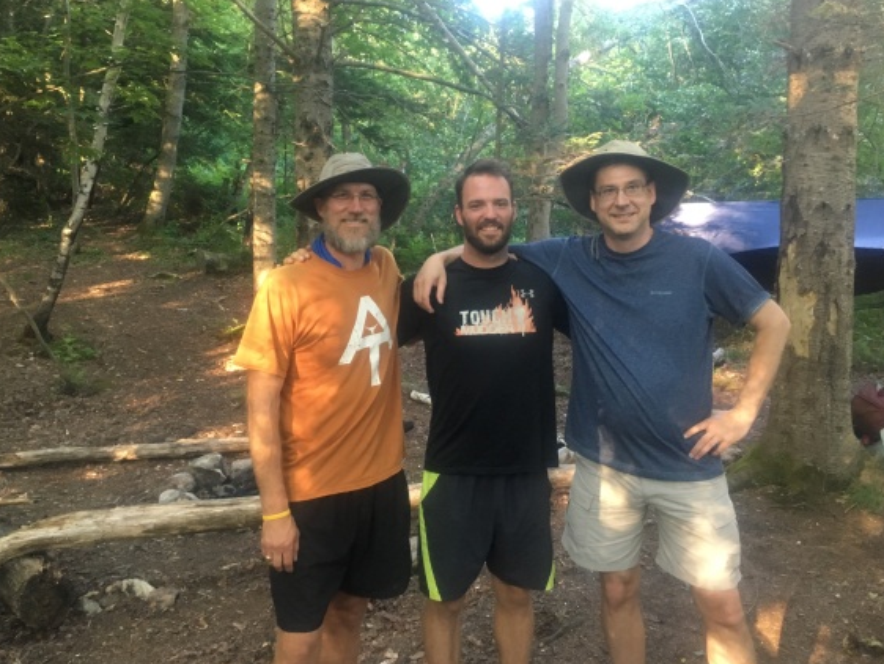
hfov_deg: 55.3
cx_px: 414
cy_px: 299
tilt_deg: -4.2
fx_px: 843
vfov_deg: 42.9
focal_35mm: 33
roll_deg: +0.5
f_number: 2.2
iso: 125
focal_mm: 4.15
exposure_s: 1/30
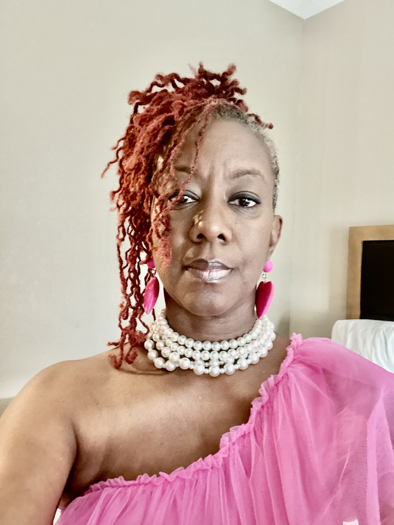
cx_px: 197
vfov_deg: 60.0
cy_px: 262
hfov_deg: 46.8
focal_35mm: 30
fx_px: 455
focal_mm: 2.69
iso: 640
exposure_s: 1/17
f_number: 1.9
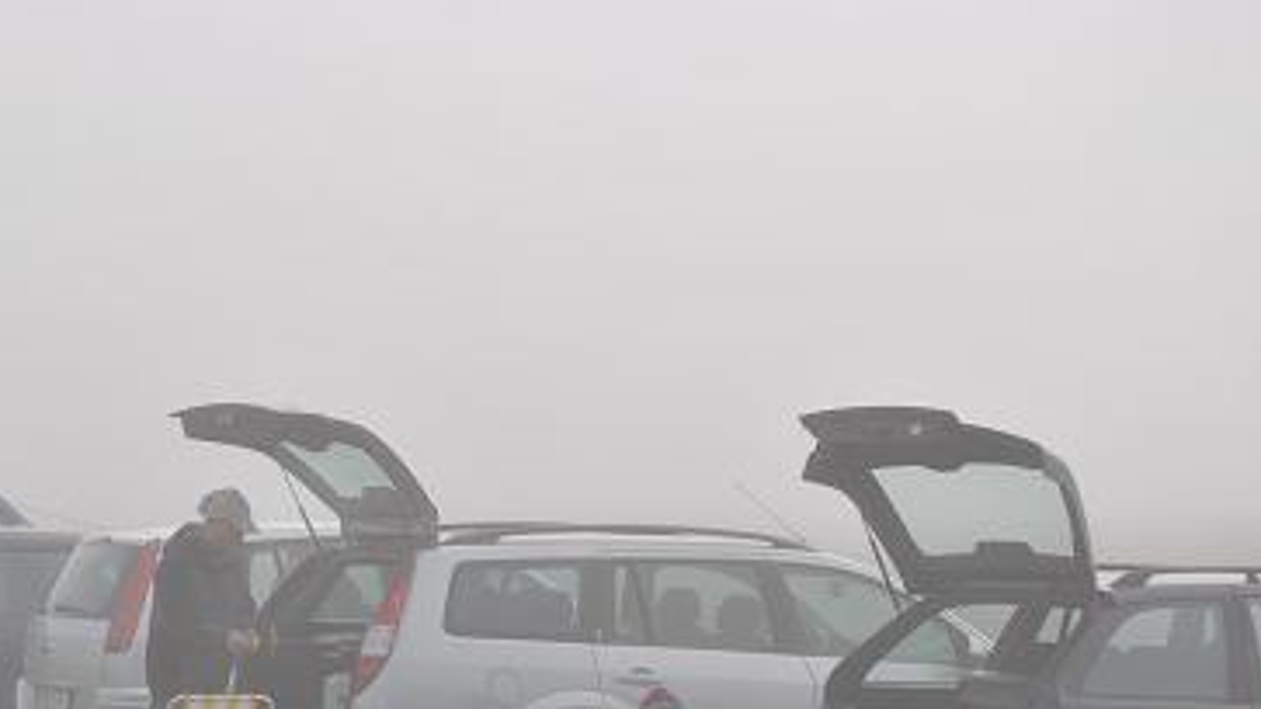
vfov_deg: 9.2
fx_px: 4379
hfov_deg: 16.3
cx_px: 370
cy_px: 666
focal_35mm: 131
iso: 100
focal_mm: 52
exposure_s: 1/200
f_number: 7.1
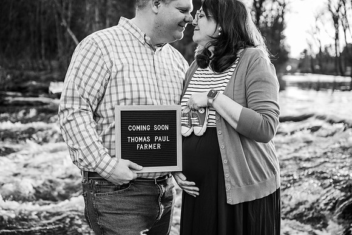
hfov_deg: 44.5
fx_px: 430
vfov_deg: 30.5
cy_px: 118
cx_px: 176
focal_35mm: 44
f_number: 3.2
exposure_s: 1/200
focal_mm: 44
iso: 125
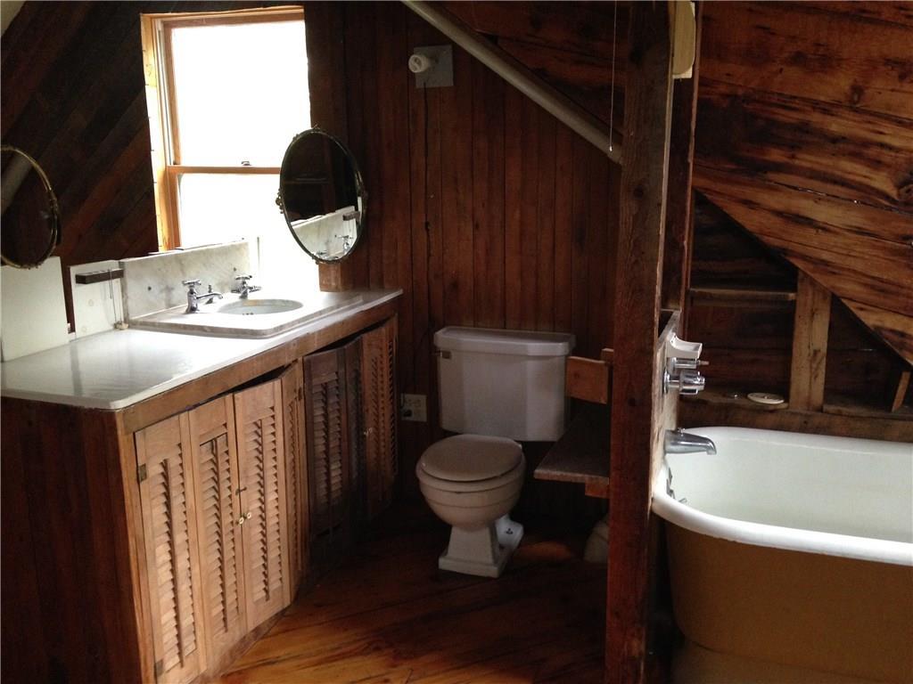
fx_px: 870
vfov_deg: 42.9
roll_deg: +0.9
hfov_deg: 55.4
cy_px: 342
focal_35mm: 33
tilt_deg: -12.9
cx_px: 456
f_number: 2.4
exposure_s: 1/20
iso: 320
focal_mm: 4.12
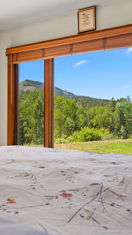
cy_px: 117
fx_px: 236
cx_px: 20
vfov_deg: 52.8
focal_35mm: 38
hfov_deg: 30.2
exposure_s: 1/40
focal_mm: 24
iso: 800
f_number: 6.3
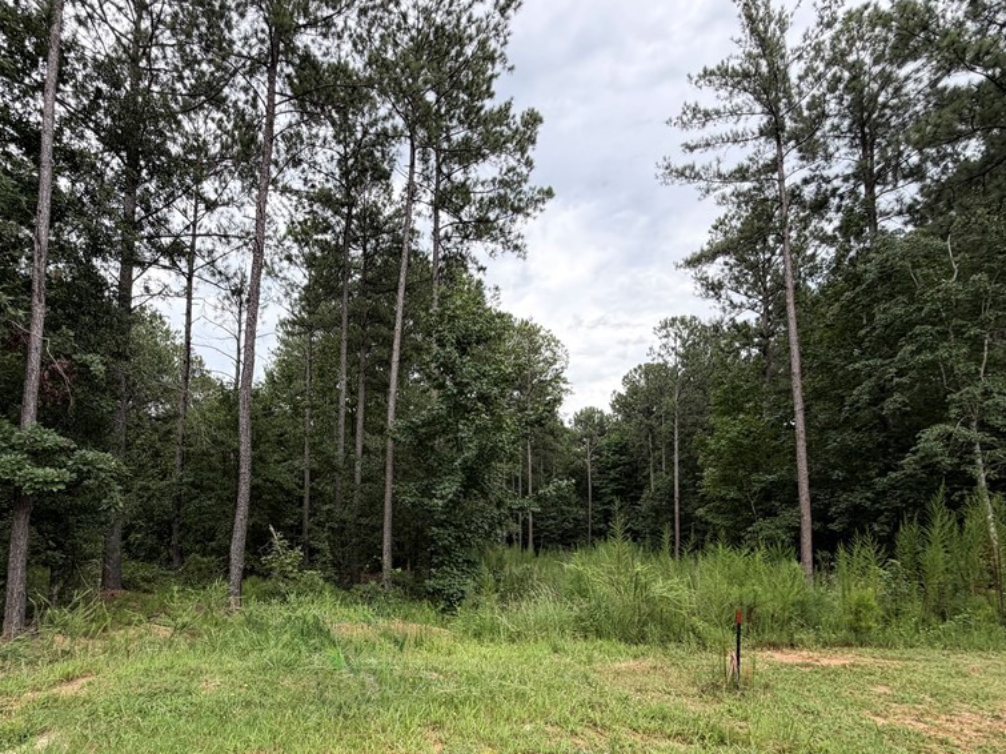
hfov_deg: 83.3
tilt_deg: +5.2
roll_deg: -0.5
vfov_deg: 67.5
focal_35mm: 19
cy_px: 478
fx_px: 552
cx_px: 388
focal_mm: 2.22
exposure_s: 1/121
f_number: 2.2
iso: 50
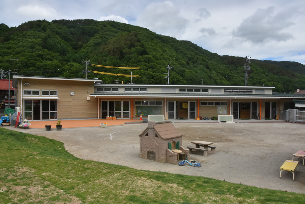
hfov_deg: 67.4
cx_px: 152
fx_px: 229
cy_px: 102
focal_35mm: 27
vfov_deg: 48.0
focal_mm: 18
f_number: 22
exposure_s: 1/250
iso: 640
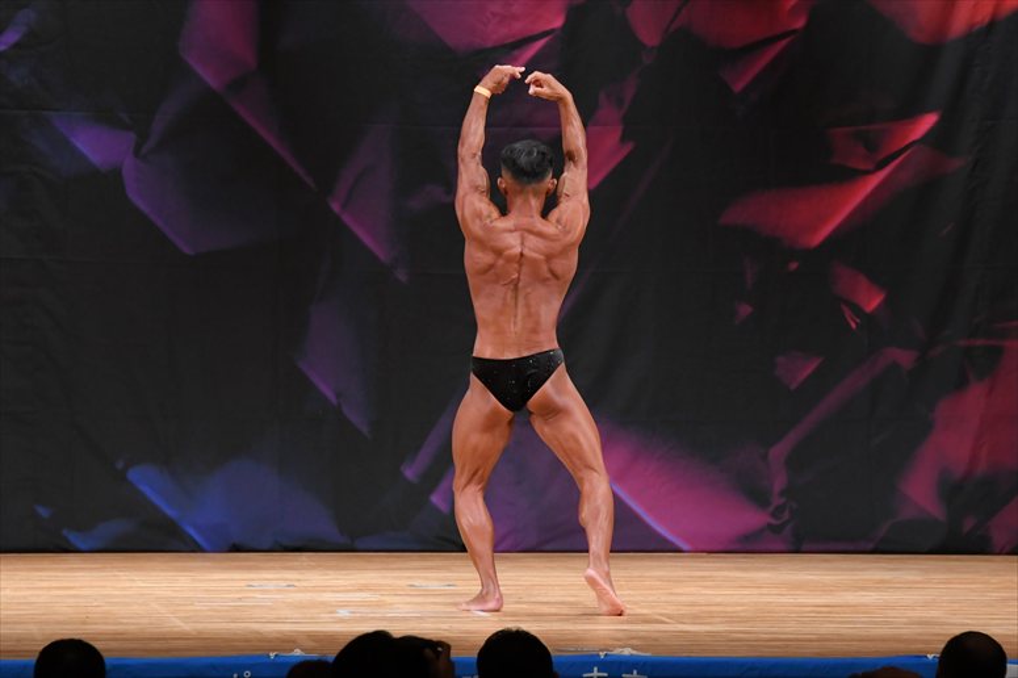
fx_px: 6359
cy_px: 339
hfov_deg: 9.2
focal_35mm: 225
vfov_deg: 6.1
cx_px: 509
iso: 3200
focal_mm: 150
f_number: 5.6
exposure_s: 1/400
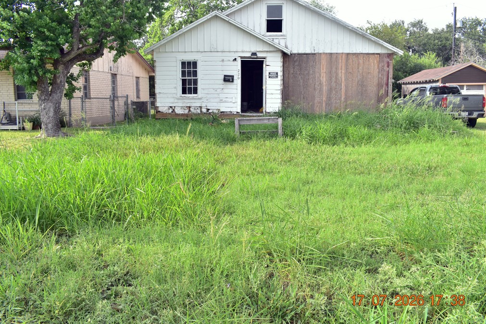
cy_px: 152
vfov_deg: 44.9
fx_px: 391
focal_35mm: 29
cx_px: 253
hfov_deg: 63.6
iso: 400
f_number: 10
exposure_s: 1/250
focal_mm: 18
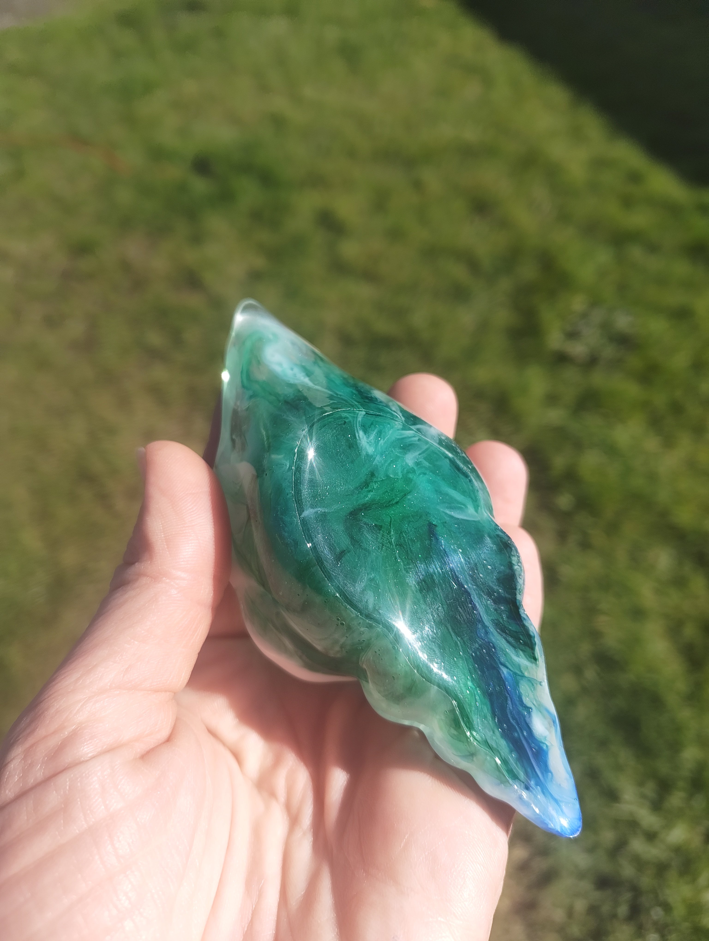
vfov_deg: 71.5
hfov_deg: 56.9
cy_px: 470
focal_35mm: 24
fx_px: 654
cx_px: 354
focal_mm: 5.56
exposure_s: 1/886
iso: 50
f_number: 1.88
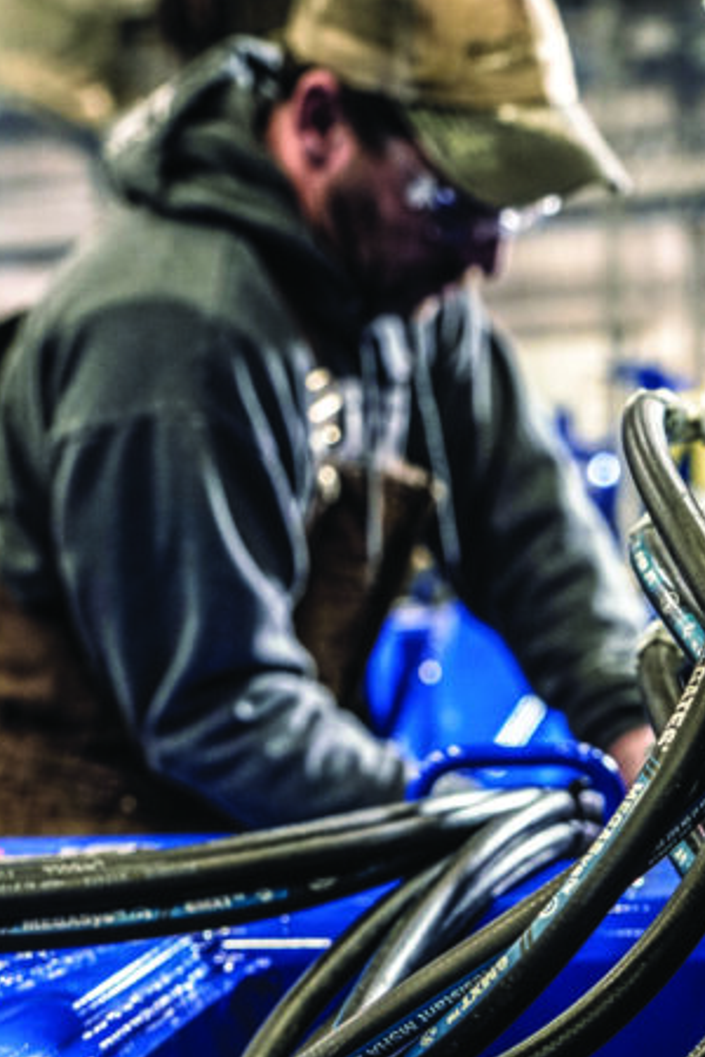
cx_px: 522
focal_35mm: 70
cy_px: 897
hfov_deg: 19.3
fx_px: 2056
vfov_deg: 28.0
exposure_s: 1/80
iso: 1000
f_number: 2.8
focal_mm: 35
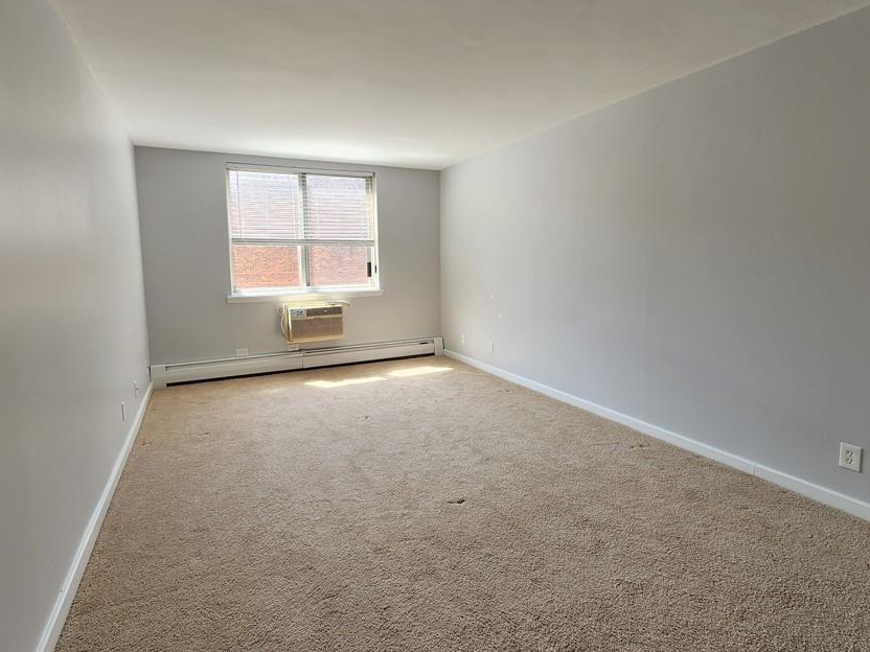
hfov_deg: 94.5
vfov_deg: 77.8
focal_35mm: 16
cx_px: 422
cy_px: 289
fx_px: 402
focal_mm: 2.2
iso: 50
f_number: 2.2
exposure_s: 1/125
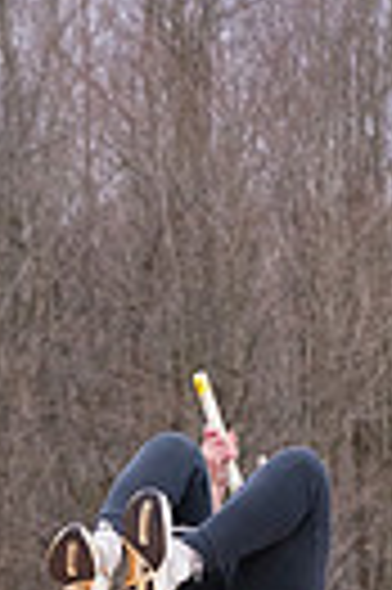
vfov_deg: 5.7
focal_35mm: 360
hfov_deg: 3.8
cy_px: 950
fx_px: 5895
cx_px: 313
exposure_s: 1/2000
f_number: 4.5
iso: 2000
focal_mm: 70
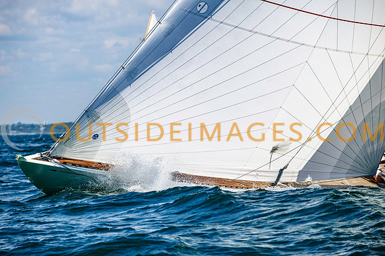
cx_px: 186
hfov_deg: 11.1
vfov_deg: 7.4
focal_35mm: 185
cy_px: 128
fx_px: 1979
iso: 320
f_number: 5
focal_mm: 175
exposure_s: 1/2000
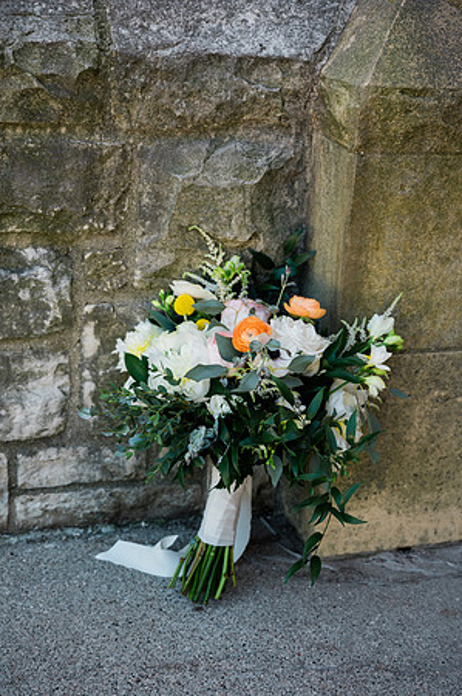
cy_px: 348
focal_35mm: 54
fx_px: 1042
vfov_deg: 36.9
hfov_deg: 25.0
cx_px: 231
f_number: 4
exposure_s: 1/250
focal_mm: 54
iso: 250
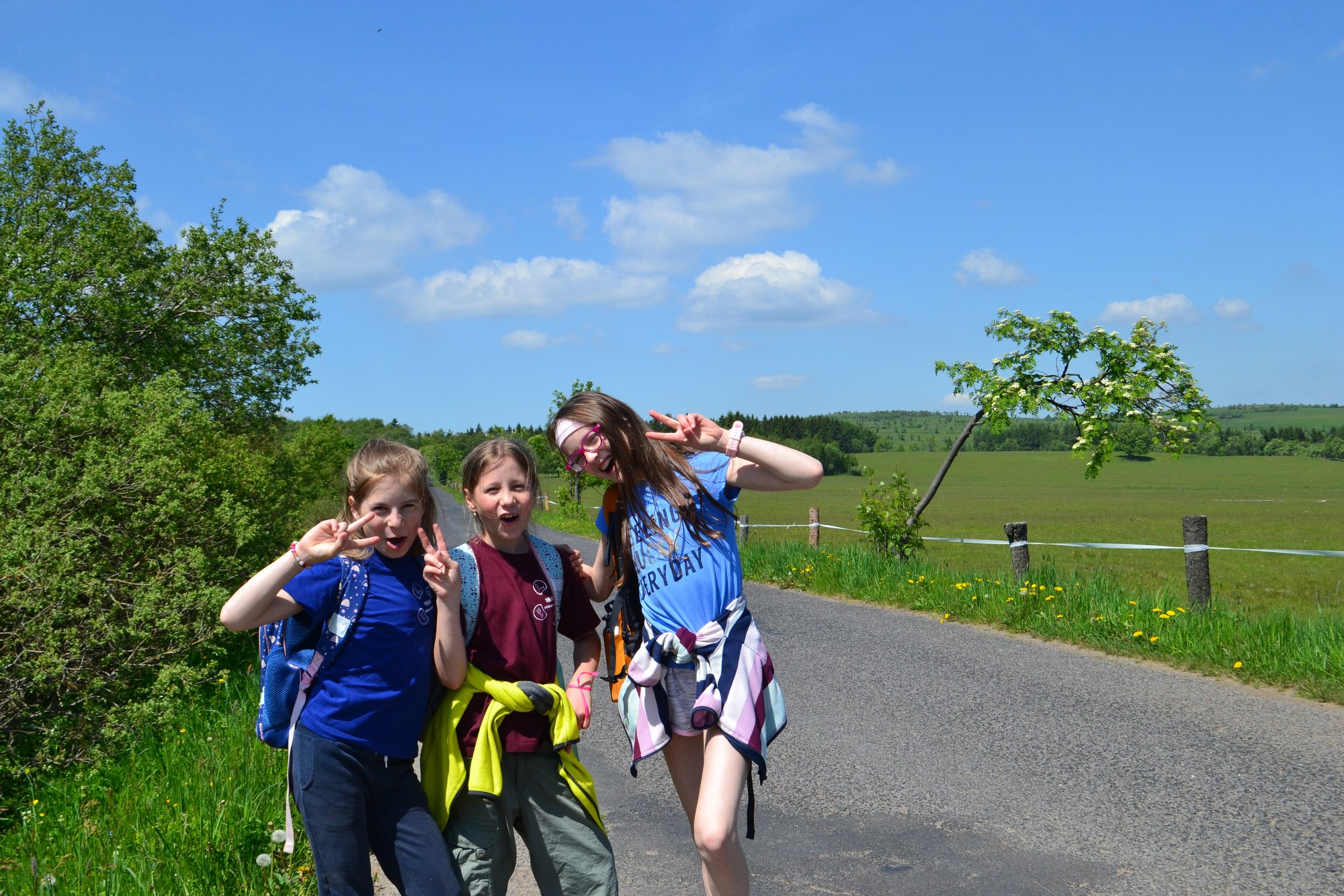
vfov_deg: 34.2
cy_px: 448
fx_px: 1456
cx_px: 672
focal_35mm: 39
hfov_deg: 49.6
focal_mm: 26
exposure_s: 1/500
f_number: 11
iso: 400
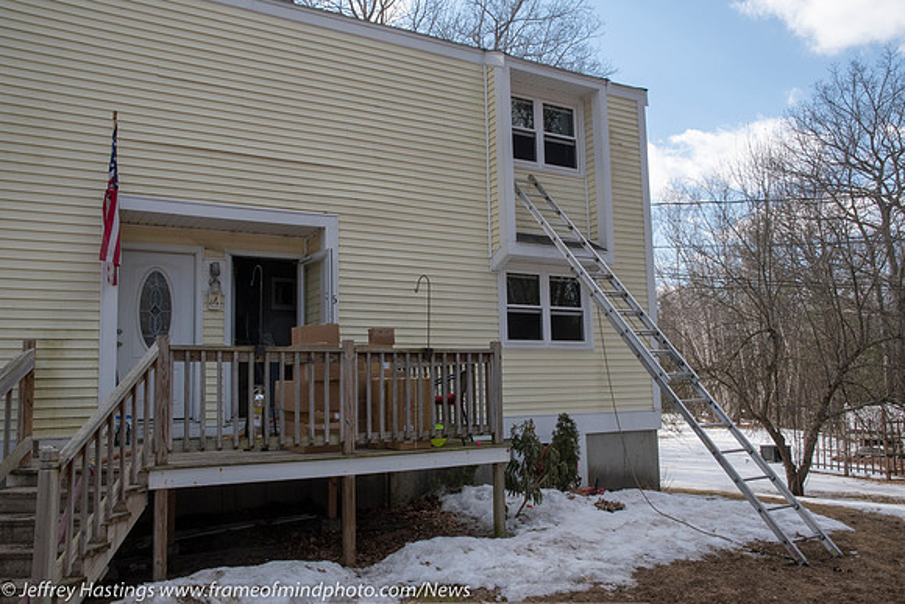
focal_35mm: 30
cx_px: 452
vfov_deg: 43.6
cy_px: 302
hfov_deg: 61.9
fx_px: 754
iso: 1000
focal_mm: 20
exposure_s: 1/1000
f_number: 11
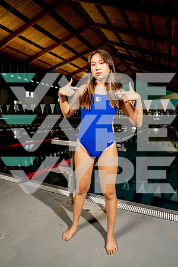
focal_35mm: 24
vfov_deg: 73.7
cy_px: 134
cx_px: 89
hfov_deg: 53.1
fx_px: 178
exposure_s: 1/125
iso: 500
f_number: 7.1
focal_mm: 24
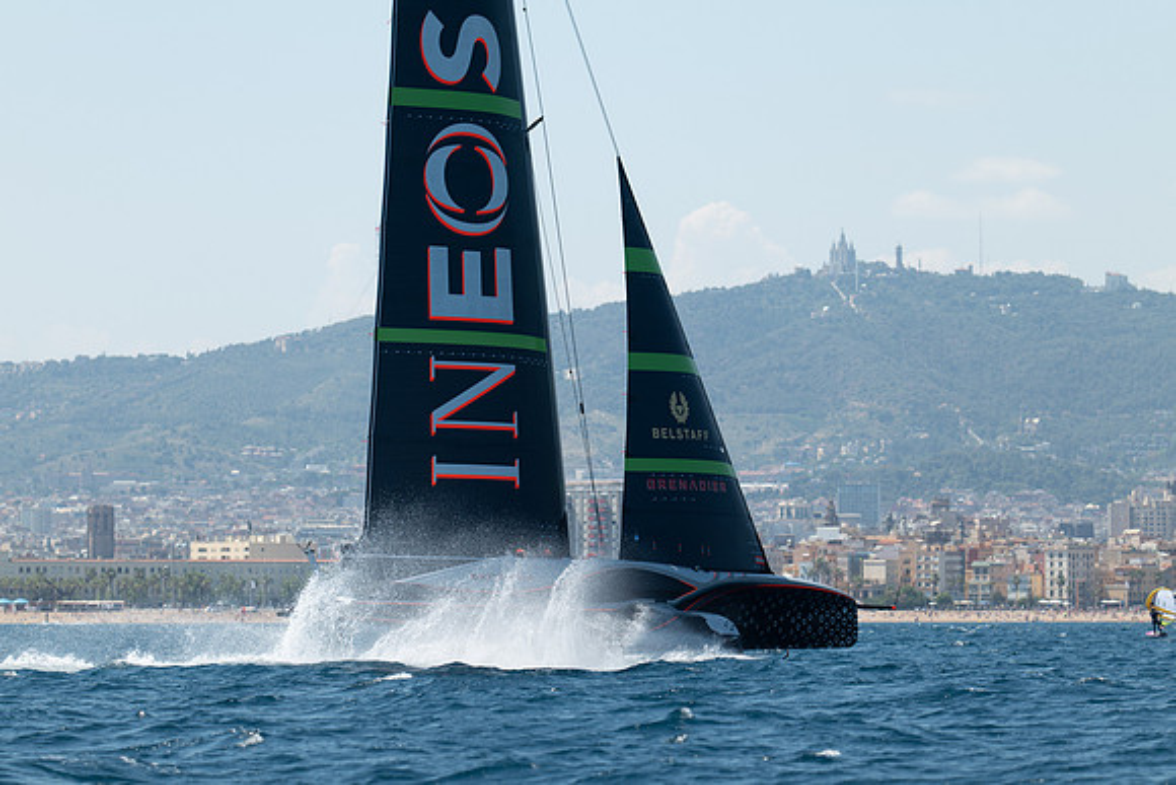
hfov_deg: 9.5
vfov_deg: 6.4
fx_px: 7047
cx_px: 588
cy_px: 392
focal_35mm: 216
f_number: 3.5
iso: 100
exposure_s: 1/1000
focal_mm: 200
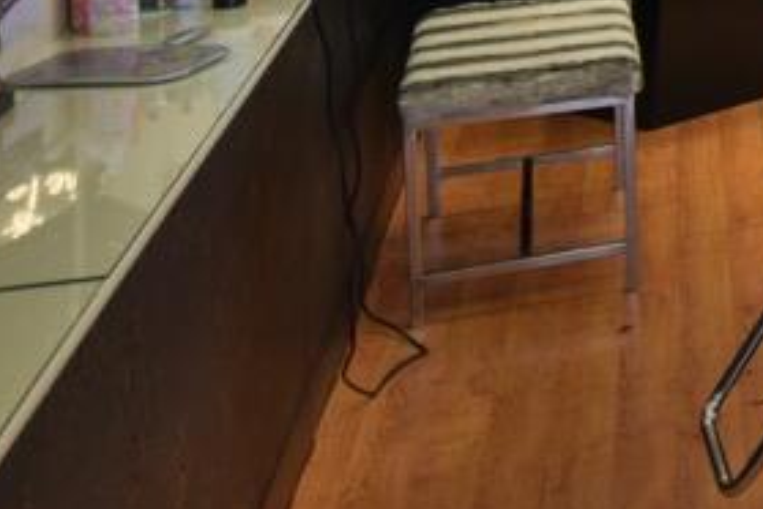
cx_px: 1720
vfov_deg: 14.4
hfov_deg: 15.6
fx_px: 1823
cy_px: -339
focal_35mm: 86
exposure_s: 1/80
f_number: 4.5
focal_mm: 10
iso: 100
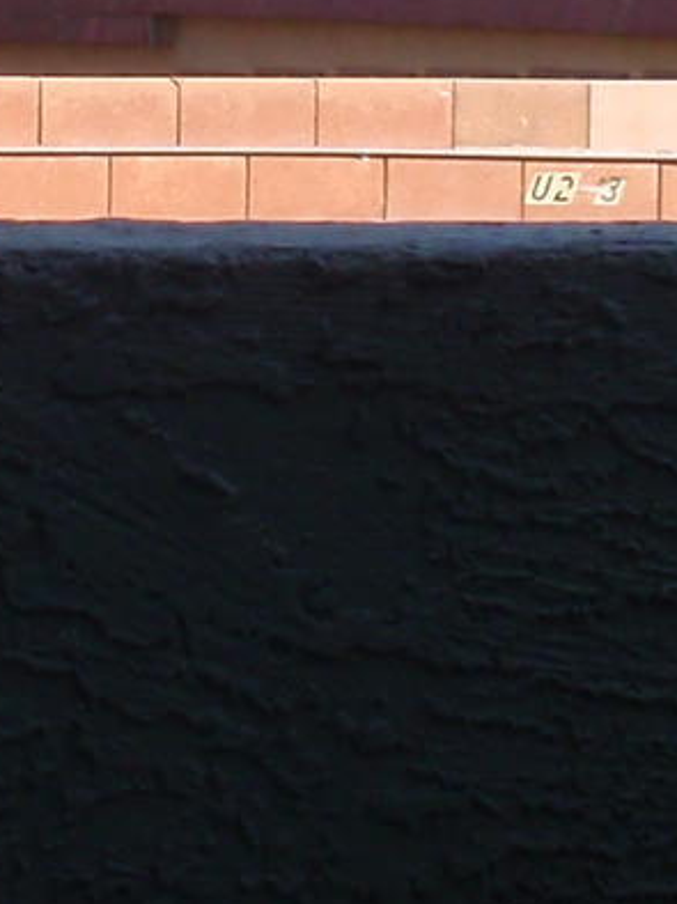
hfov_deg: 5.6
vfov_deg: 7.6
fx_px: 6787
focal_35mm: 260
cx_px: -695
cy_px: -202
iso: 64
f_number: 3.9
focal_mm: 7.25
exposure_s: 1/320
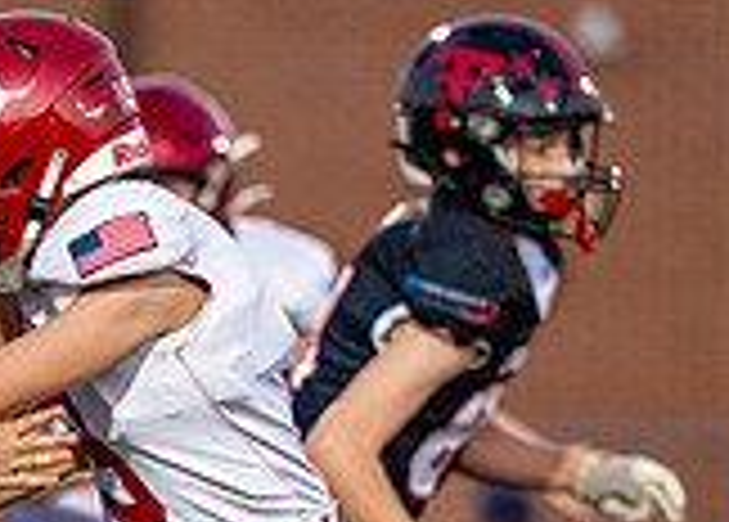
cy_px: 490
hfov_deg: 2.5
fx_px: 16660
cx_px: -72
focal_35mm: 804
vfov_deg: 1.8
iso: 3200
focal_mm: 200
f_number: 2.8
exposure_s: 1/1250
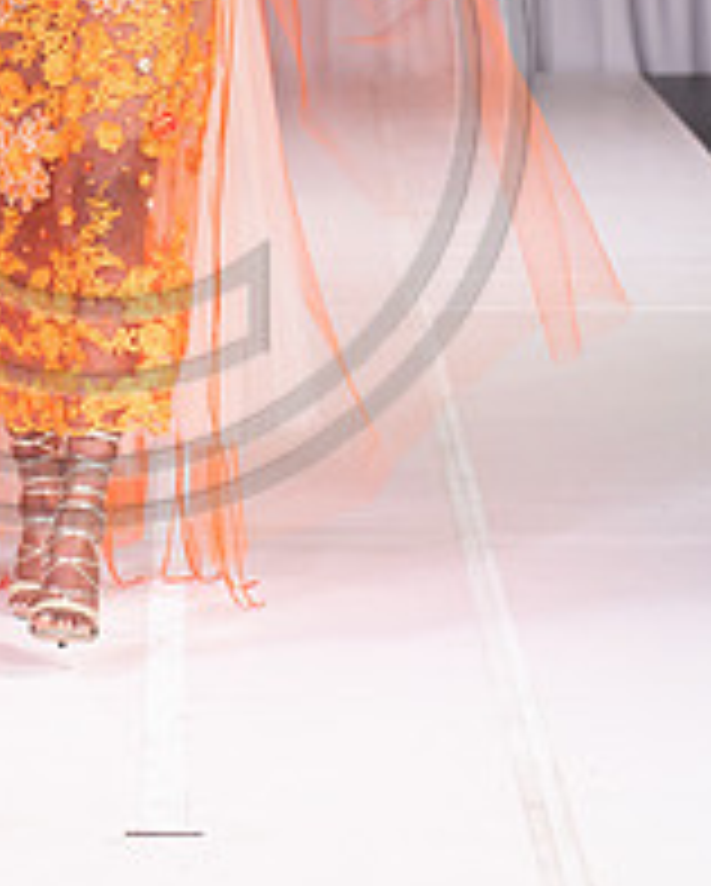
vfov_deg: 9.7
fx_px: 5174
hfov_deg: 7.8
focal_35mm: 197
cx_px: 74
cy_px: 76
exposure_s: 1/400
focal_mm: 92
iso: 2000
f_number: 5.6
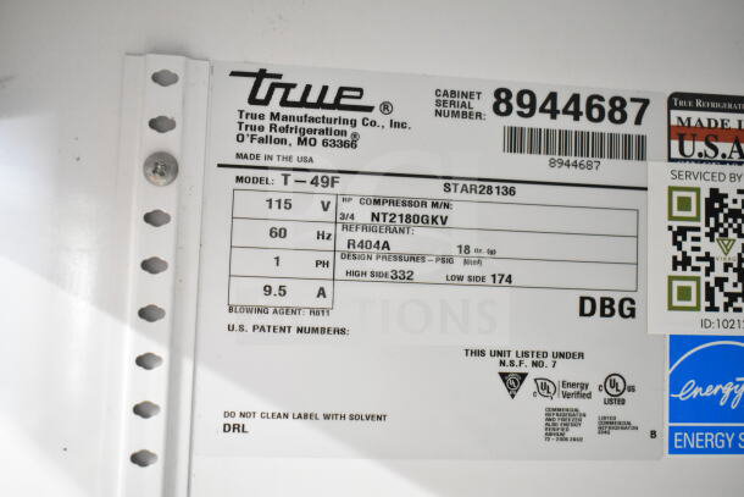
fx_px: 837
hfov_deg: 47.9
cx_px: 372
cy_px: 248
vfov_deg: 33.0
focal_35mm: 40
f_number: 4
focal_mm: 27
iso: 7200
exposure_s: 1/40
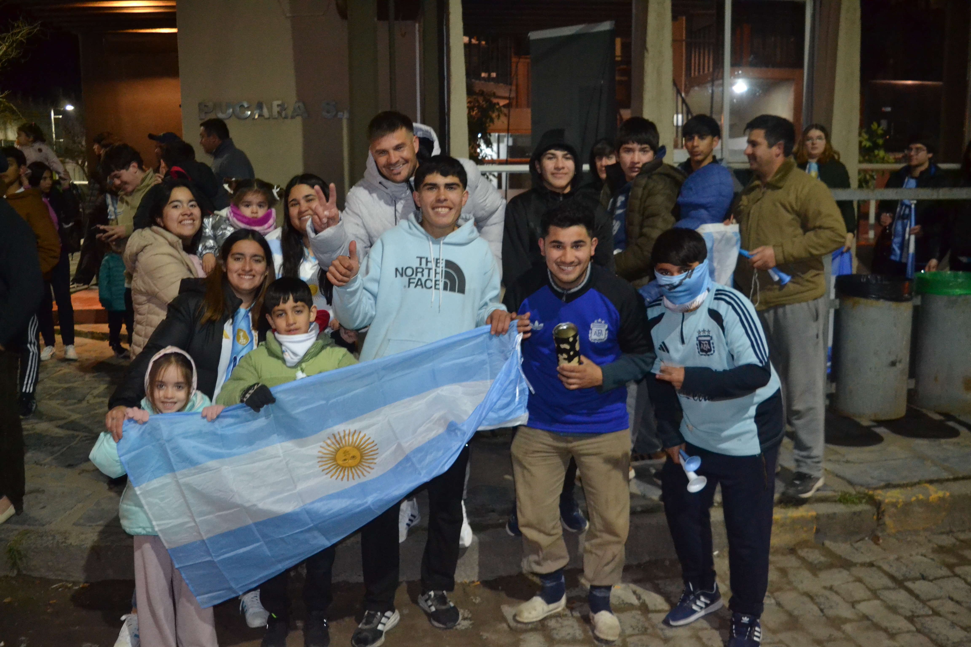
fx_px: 890
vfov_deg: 40.0
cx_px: 486
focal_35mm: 33
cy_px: 324
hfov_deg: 57.2
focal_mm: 22
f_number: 3.8
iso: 2800
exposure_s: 1/60
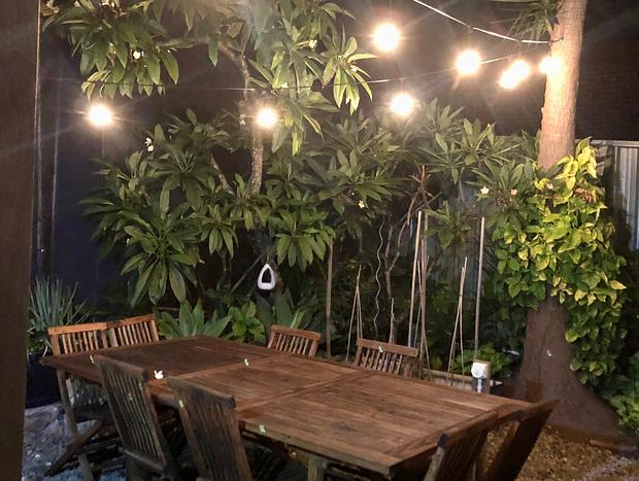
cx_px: 320
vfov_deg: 49.9
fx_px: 518
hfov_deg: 63.4
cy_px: 240
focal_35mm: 28
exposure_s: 1/4
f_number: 1.8
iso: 250
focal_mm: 3.99
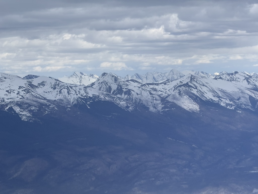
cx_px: 129
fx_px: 894
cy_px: 97
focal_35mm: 120
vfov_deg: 12.3
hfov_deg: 16.4
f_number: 2.8
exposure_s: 1/2283
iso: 50
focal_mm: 15.66
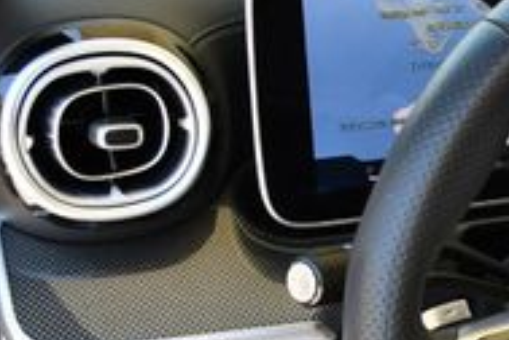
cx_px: 813
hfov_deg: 15.2
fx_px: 1725
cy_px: 297
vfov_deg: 11.2
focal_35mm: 122
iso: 400
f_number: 4
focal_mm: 18
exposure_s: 1/250
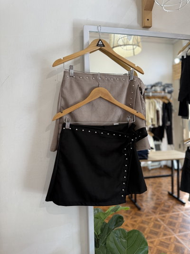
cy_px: 127
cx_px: 95
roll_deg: +1.1
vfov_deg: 71.6
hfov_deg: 56.8
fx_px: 176
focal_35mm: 24
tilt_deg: -2.2
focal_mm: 6.76
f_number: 1.78
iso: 160
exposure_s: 1/121
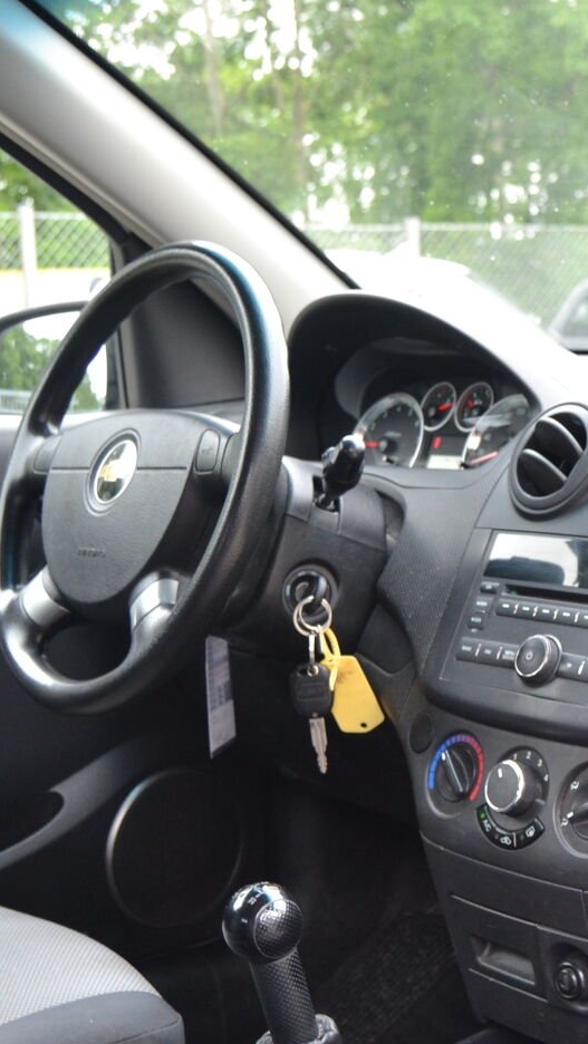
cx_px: 606
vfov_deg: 35.9
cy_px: 634
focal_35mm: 58
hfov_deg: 20.0
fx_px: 1606
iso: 400
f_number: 4
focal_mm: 18
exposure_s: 1/60
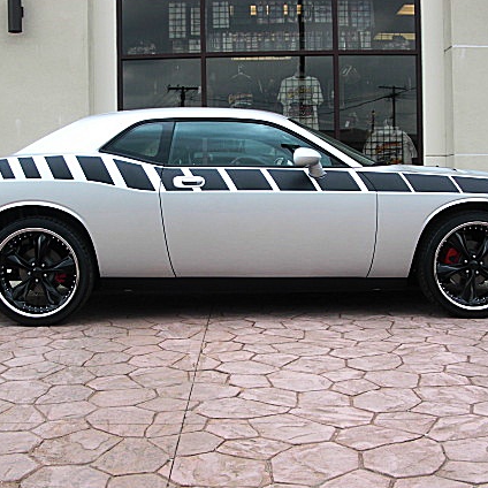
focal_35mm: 48
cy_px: 250
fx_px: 766
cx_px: 237
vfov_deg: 35.4
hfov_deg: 35.4
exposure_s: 1/250
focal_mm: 6.3
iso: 50
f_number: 2.8
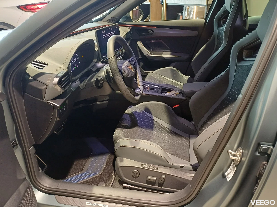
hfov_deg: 69.4
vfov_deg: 54.9
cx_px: 138
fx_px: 200
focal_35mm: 25
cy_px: 104
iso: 400
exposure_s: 1/33.3
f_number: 1.8
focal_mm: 4.65
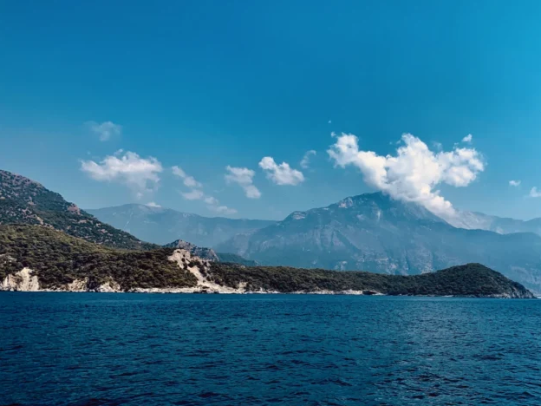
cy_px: 221
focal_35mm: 32
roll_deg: -2.4
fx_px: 500
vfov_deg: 44.1
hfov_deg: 56.3
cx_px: 331
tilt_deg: +6.9
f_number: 1.8
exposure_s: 1/3185
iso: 25
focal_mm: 4.25
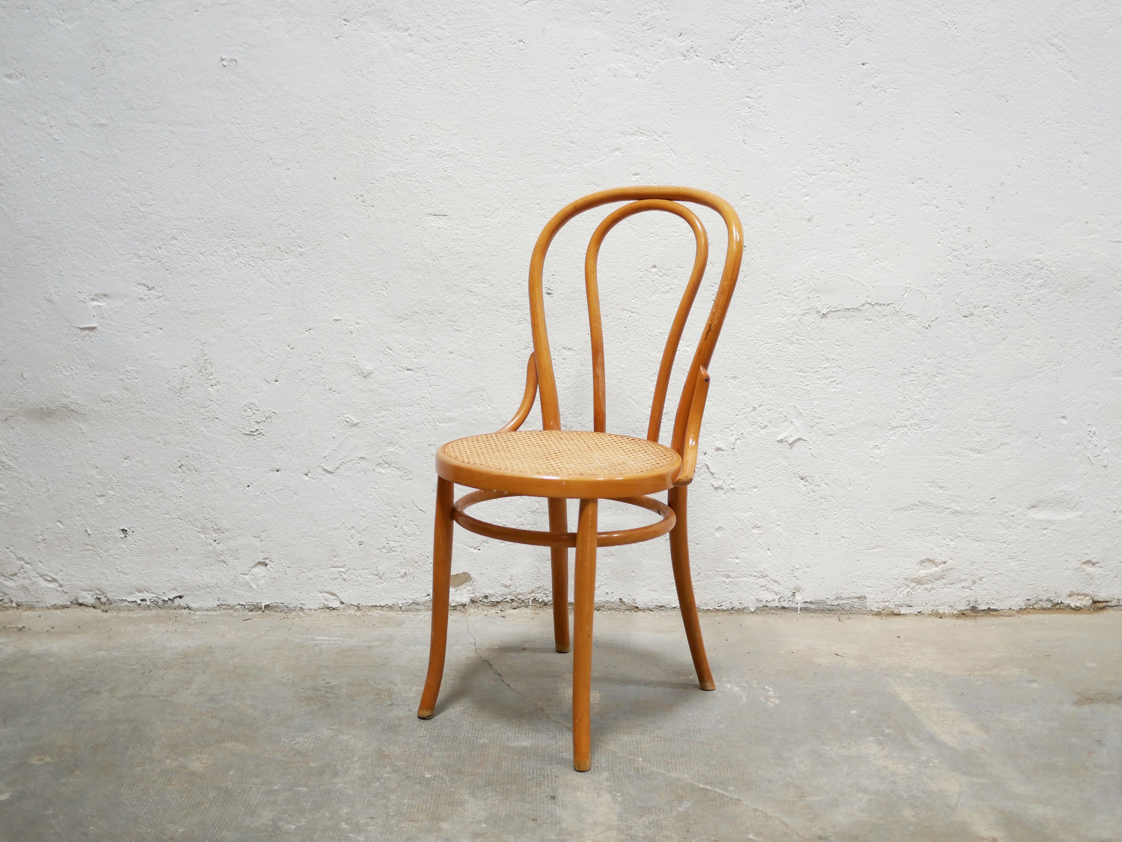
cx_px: 561
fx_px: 1297
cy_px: 421
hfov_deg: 46.8
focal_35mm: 40
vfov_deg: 36.0
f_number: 1.7
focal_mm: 20
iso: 500
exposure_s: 1/60
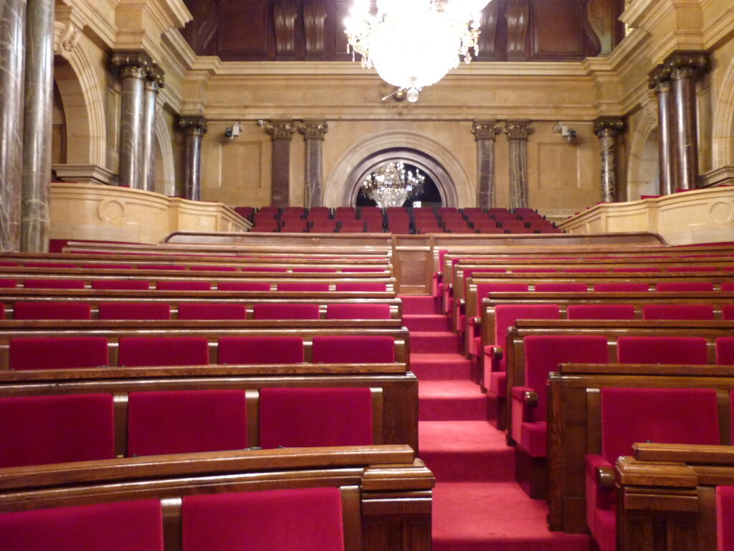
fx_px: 700
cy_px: 276
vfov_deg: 42.9
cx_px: 367
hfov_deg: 55.4
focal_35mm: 33
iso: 400
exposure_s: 1/13
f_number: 2.8
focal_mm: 5.5
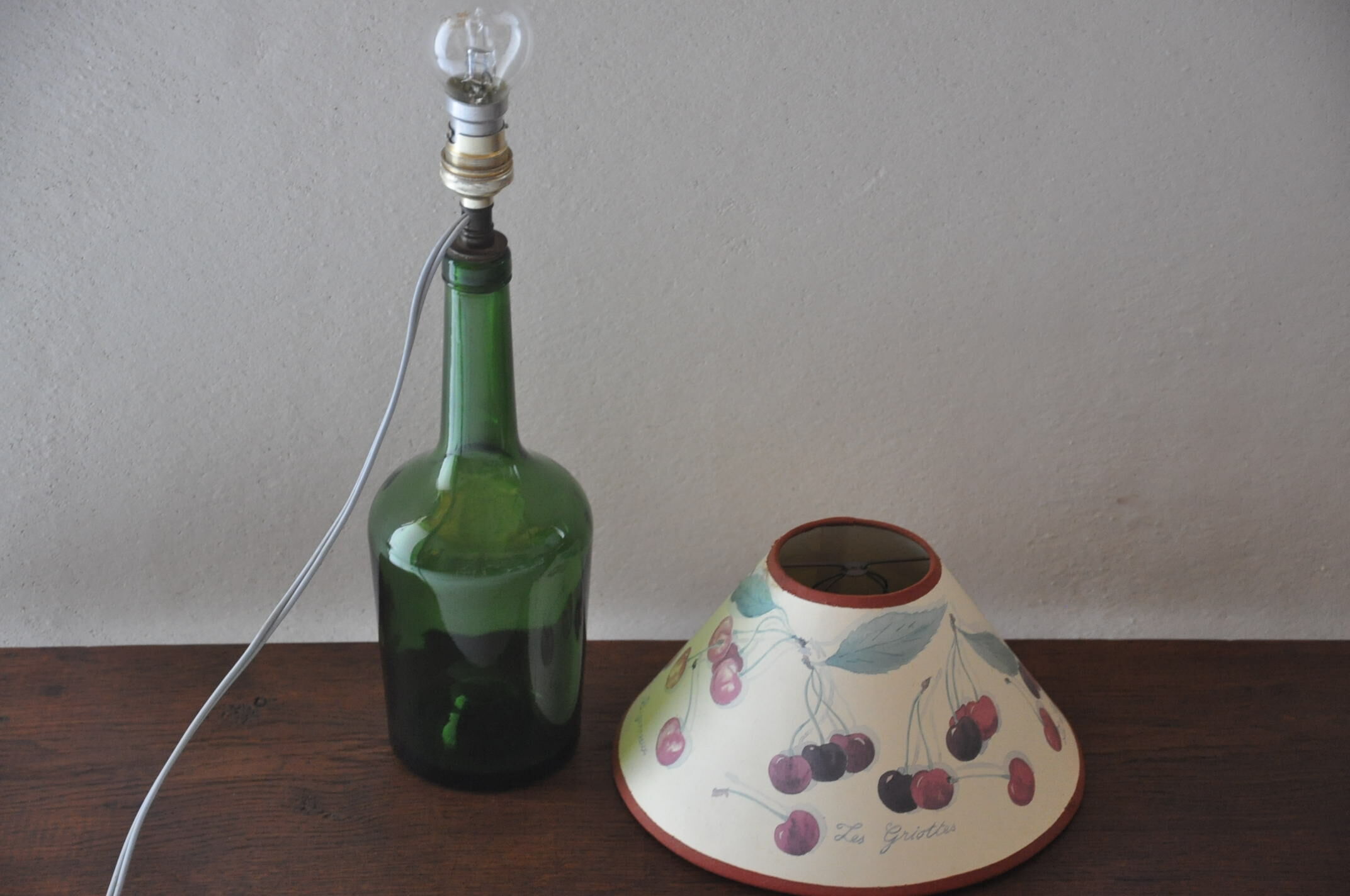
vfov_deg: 11.4
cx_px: 675
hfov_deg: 17.1
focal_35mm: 120
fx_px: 4494
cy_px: 448
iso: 1600
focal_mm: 80
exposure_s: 1/80
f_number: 5.3
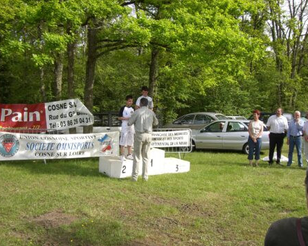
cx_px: 148
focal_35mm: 40
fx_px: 365
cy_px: 122
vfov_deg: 37.3
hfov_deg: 45.8
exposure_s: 1/250
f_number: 4.3
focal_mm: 6.2
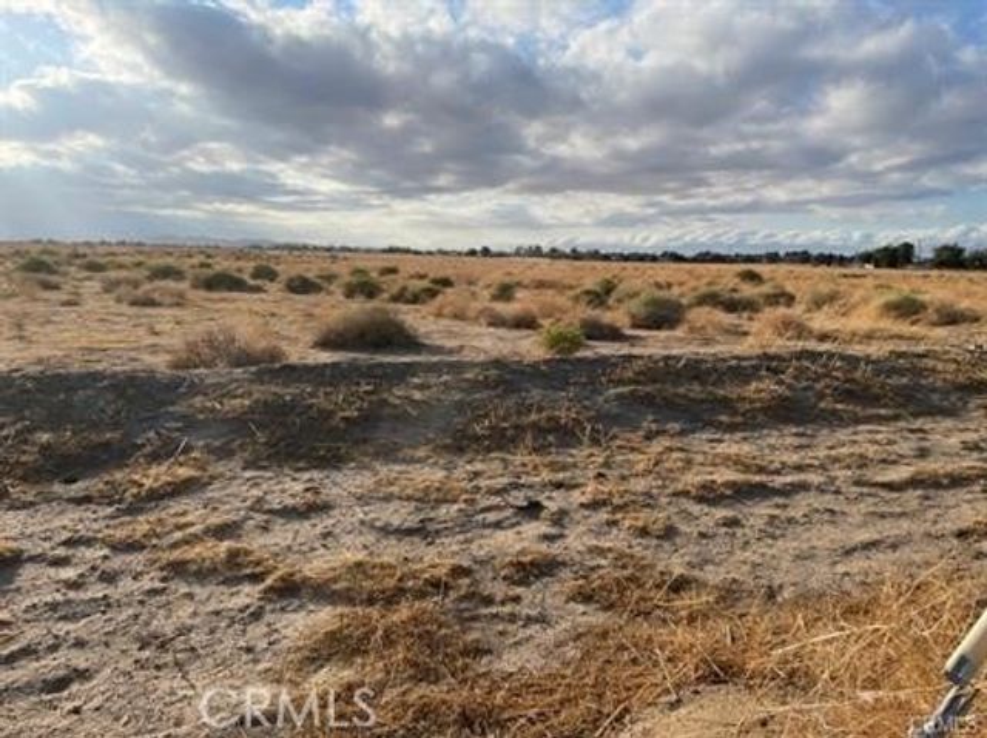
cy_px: 369
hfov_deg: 67.3
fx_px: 741
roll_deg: -2.2
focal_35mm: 26
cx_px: 494
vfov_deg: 53.0
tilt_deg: -7.2
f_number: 1.6
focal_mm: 4.2
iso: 32
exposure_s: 1/4292
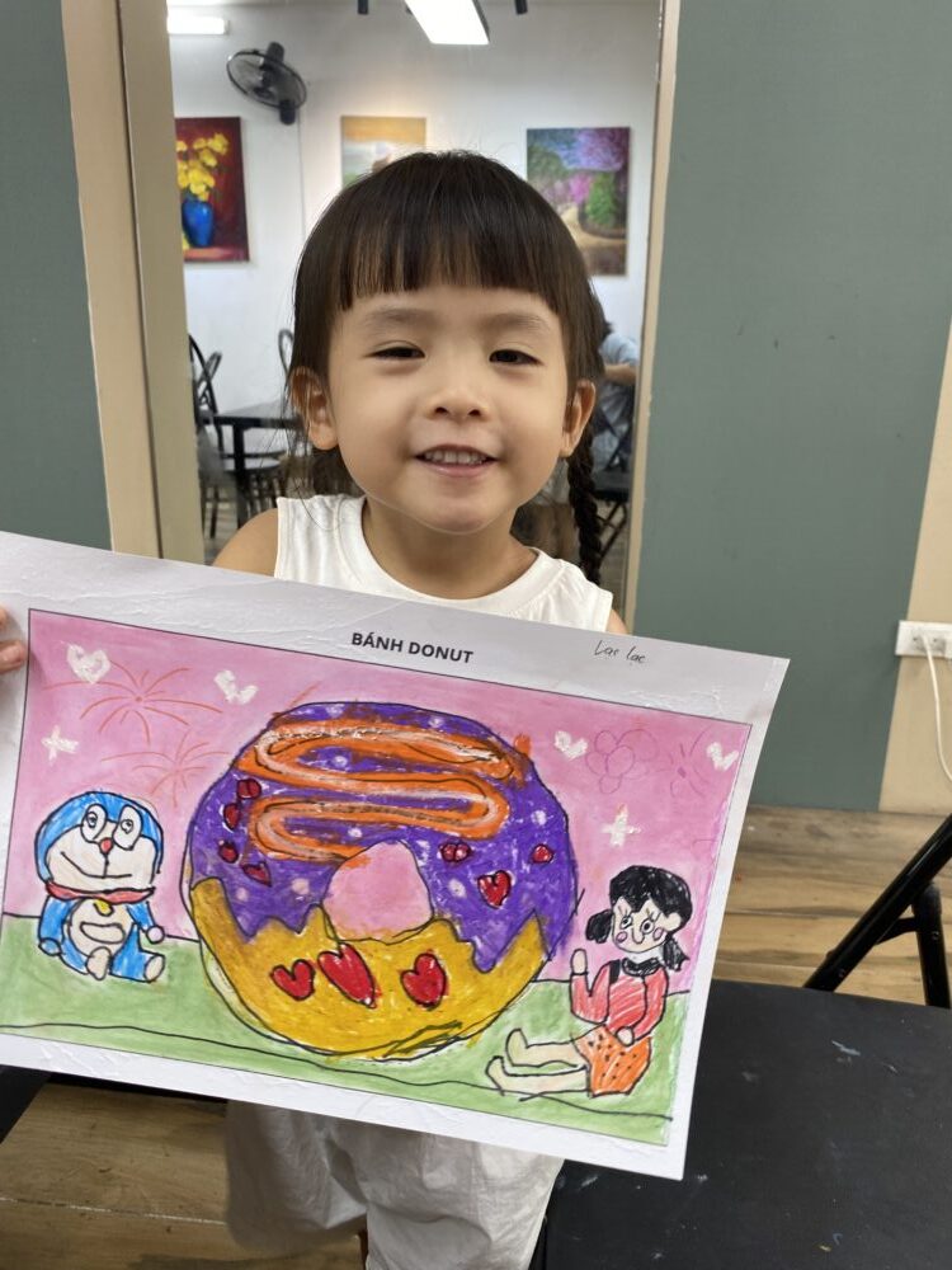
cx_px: 476
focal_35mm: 26
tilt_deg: -17.2
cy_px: 635
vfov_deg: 67.3
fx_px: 953
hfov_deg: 53.1
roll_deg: -1.6
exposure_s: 1/100
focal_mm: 4.25
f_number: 1.8
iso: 80
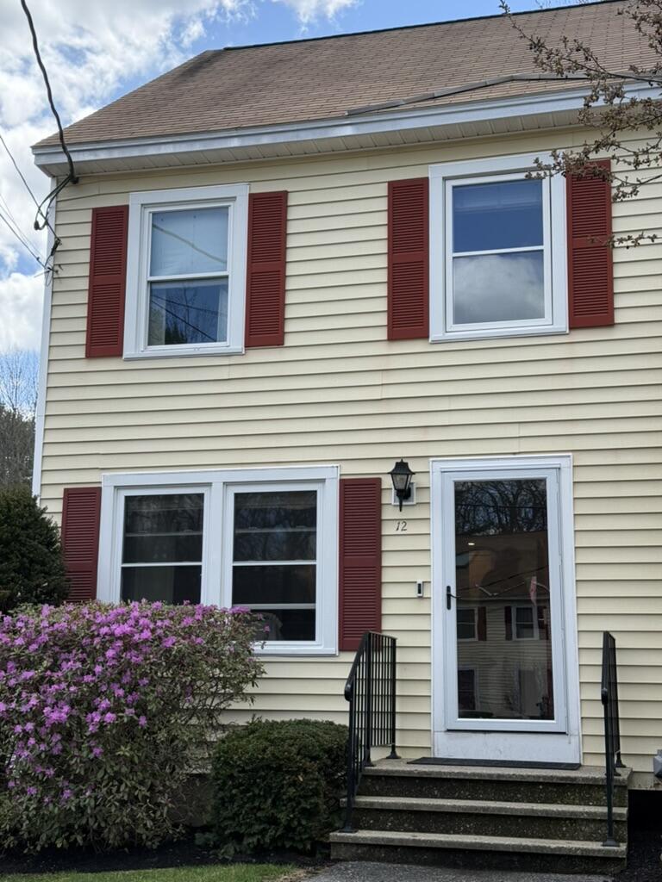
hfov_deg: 30.3
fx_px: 1224
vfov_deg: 39.7
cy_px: 441
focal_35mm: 48
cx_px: 331
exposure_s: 1/2494
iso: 80
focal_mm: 6.76
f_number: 1.78
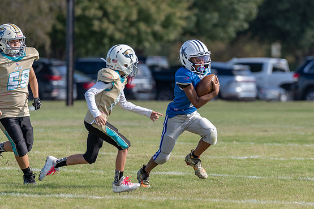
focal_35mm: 391
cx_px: 186
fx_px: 3410
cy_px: 122
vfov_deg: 3.5
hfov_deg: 5.3
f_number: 3.2
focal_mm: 200
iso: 160
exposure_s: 1/1250
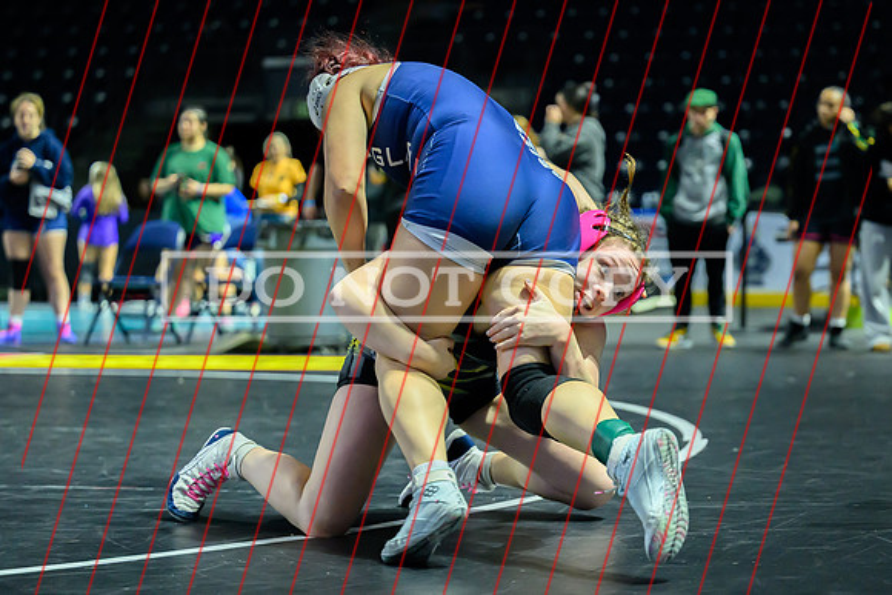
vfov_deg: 14.3
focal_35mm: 96
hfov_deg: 21.3
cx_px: 489
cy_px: 324
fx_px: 2368
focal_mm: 74
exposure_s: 1/640
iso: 5000
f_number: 2.8
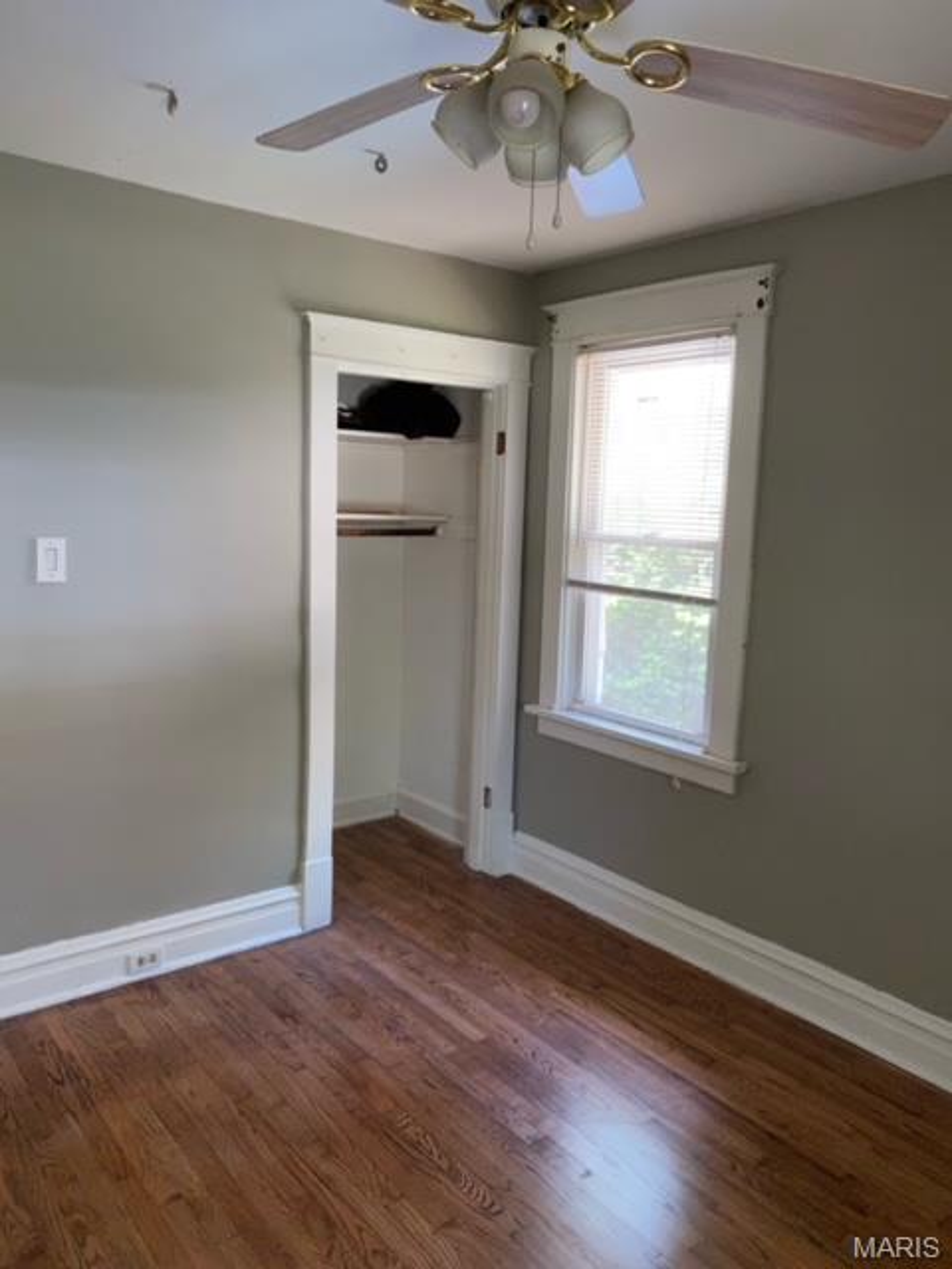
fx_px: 953
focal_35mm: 26
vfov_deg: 67.3
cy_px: 634
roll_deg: -1.0
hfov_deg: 53.1
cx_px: 476
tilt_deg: -4.5
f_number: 1.8
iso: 250
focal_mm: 4.25
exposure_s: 1/60
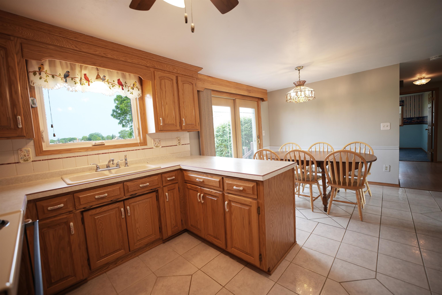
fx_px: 172
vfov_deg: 81.3
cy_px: 148
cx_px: 221
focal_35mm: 14
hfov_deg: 104.2
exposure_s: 1/30
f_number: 2.8
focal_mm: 14
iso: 80
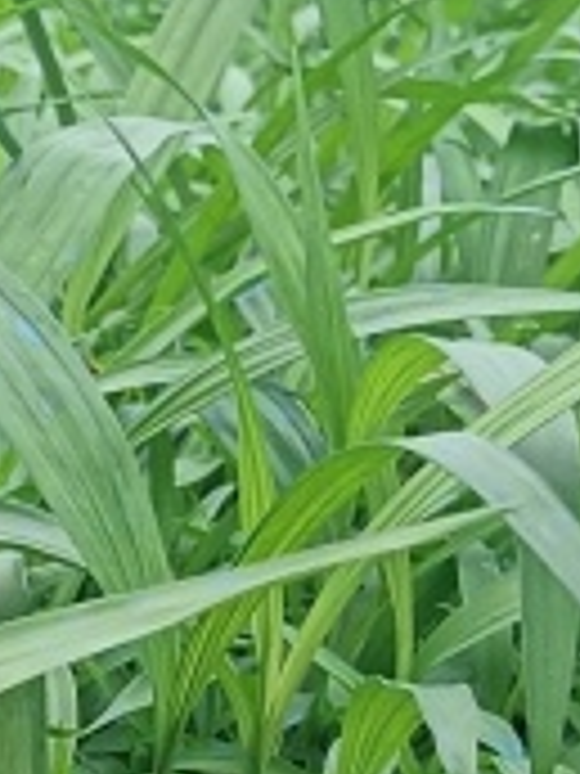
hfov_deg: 8.8
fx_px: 3597
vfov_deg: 11.8
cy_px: 1123
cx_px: -535
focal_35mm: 161
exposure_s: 1/100
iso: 178
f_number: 1.8
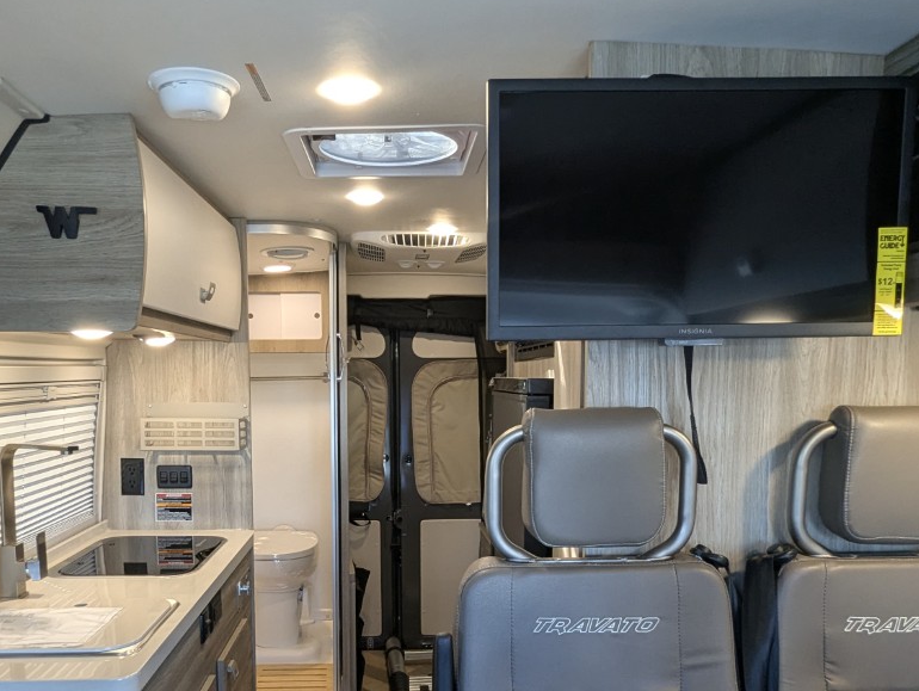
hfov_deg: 61.5
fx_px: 771
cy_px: 458
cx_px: 422
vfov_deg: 47.5
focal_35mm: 29
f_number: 2.2
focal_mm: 2.35
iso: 110
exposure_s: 1/47.6
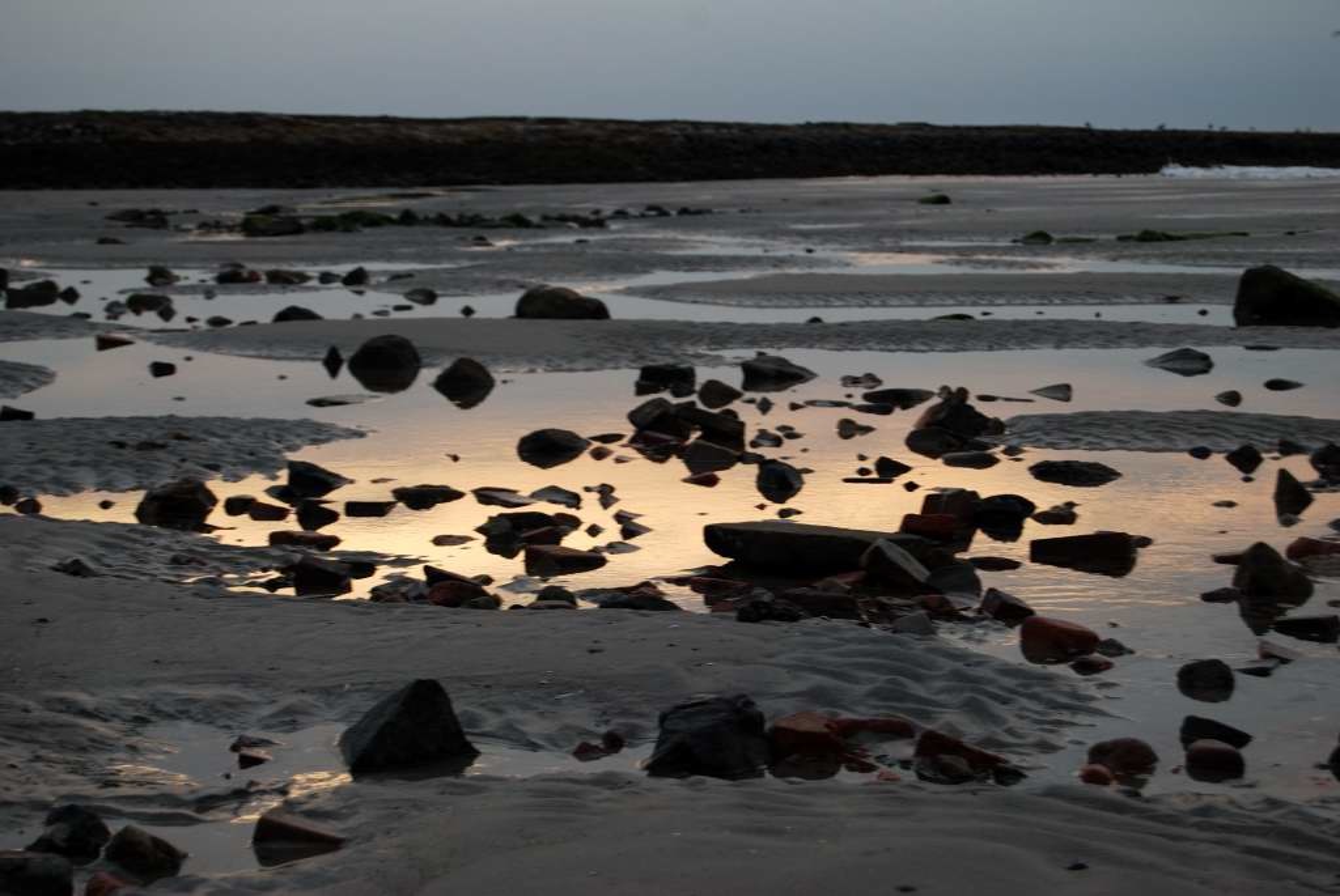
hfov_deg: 24.6
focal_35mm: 82
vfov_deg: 16.6
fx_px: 3074
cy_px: 448
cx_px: 670
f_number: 5.6
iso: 200
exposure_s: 1/60
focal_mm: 55
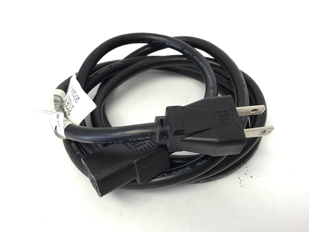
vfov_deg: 45.4
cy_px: 116
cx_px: 154
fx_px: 277
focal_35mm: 31
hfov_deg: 58.3
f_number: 2.4
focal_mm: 3.3
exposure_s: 1/33
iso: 40
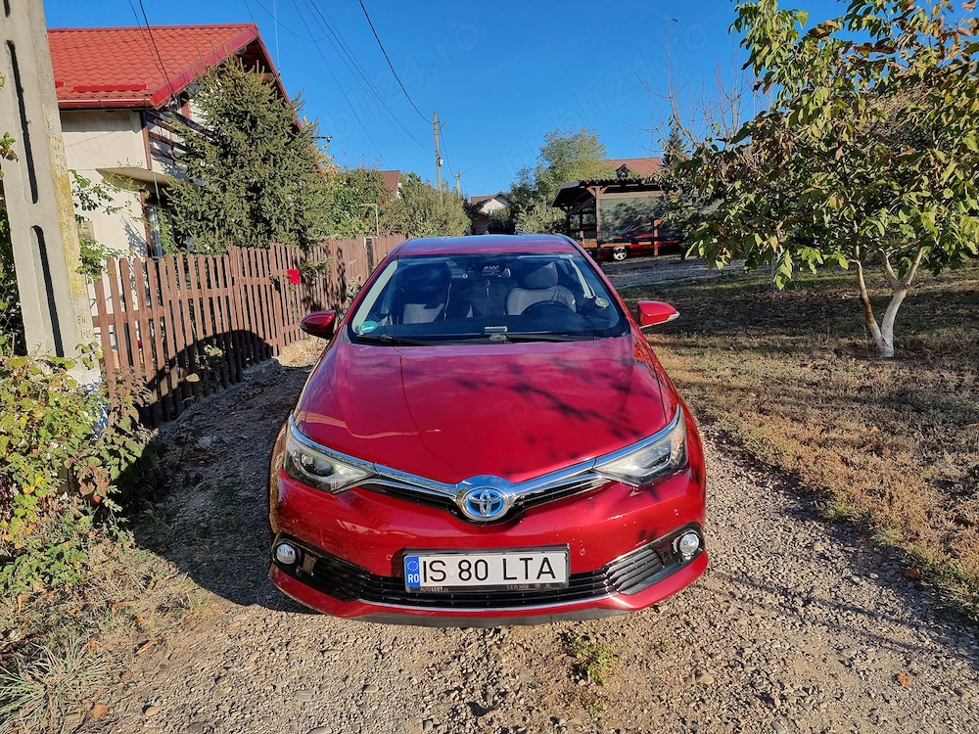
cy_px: 367
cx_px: 490
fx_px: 679
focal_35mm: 24
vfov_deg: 56.8
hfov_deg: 71.6
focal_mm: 6.7
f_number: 1.8
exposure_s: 1/475
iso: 50
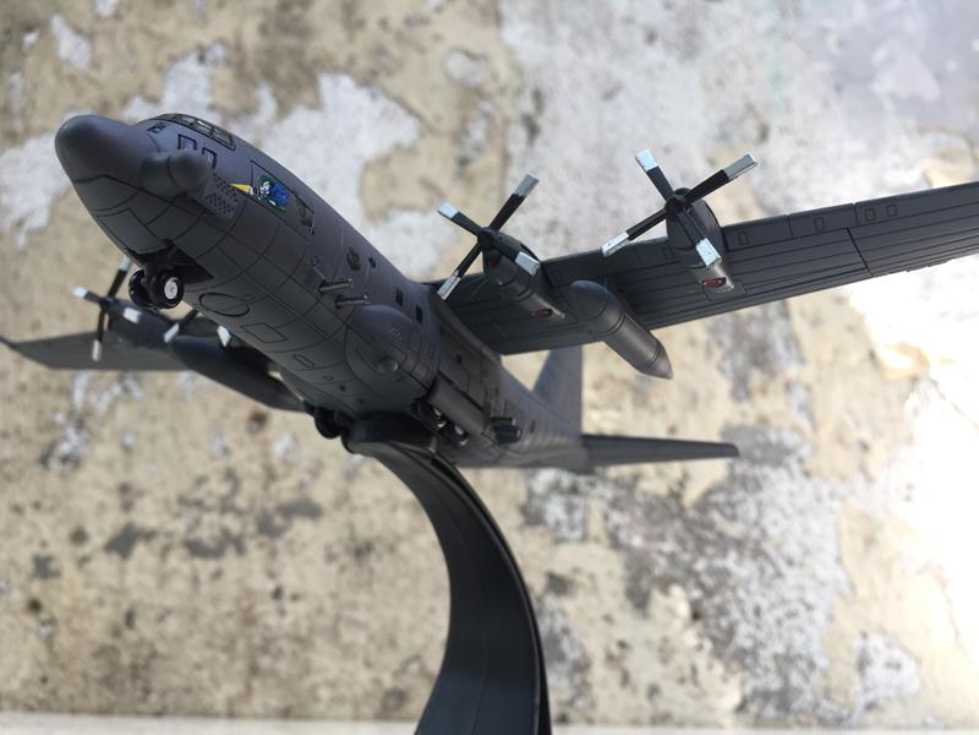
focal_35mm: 29
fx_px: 820
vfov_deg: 48.2
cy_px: 368
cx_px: 490
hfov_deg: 61.7
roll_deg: -1.7
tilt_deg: +13.5
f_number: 2.2
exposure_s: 1/50
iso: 32
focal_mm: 4.15
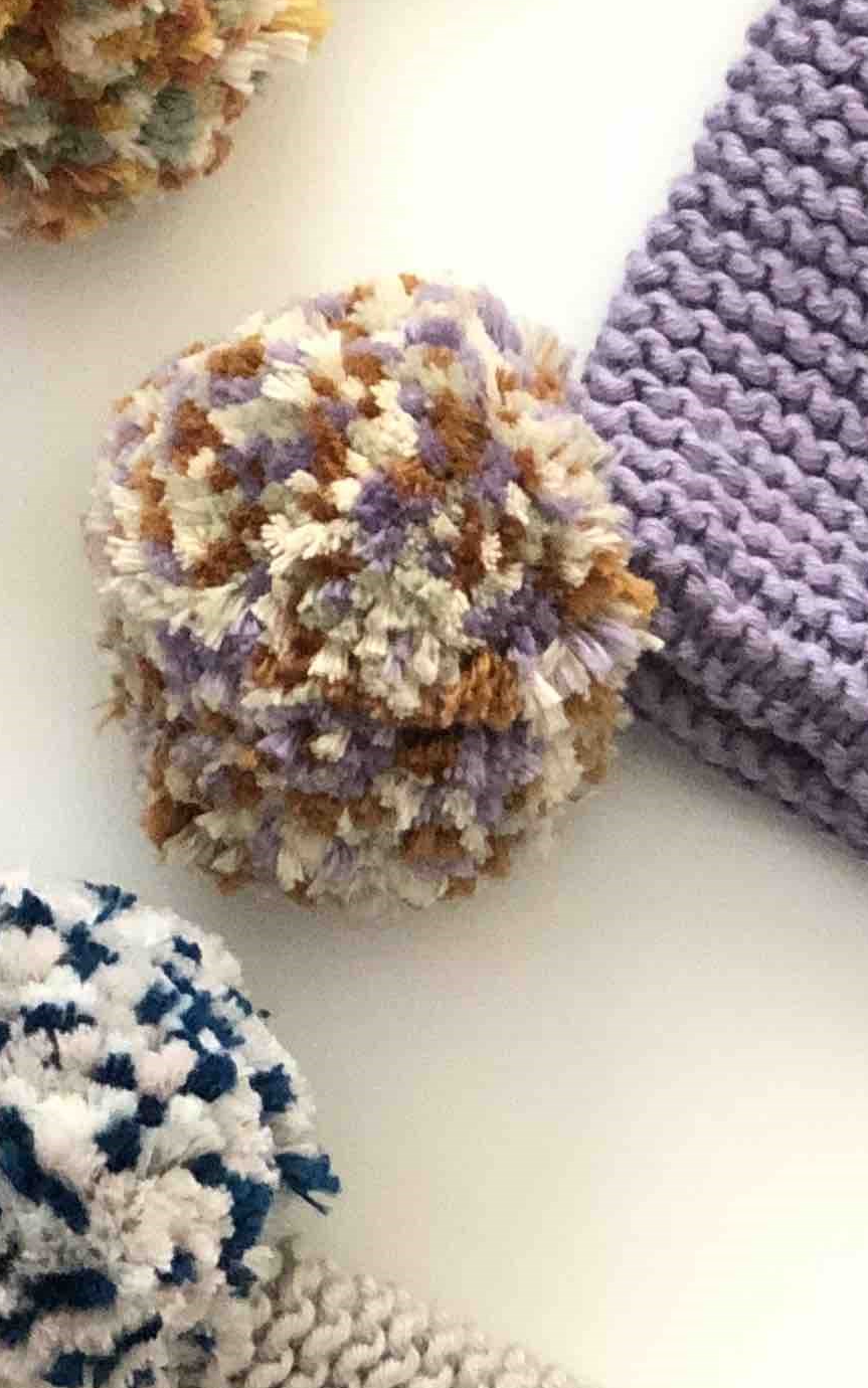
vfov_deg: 13.0
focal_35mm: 161
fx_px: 6091
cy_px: 703
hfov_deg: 8.0
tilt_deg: -82.9
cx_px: -335
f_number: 2.4
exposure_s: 1/17
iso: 160
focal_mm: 6
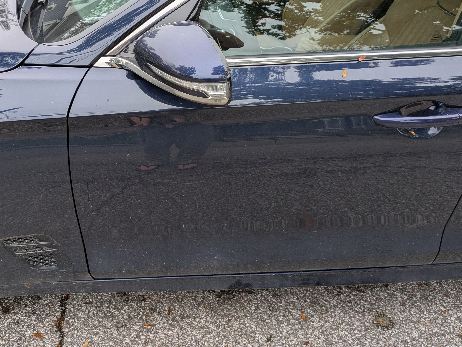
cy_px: 109
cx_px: 199
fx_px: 481
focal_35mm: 36
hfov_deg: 51.2
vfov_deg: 39.1
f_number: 1.89
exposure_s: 1/208
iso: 39
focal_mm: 5.43
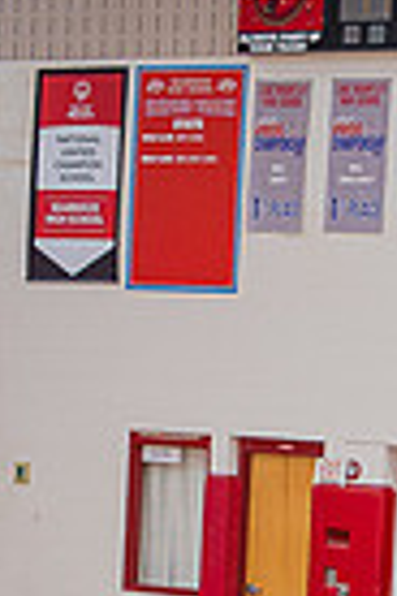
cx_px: 572
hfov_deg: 5.6
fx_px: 4052
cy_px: 881
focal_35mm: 245
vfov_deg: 8.2
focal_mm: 75
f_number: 4.5
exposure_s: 1/250
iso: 1000
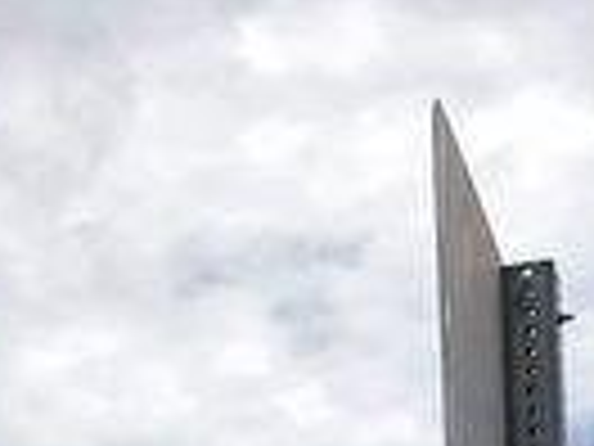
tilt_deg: +9.0
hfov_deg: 11.5
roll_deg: +1.4
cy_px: 1198
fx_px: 2917
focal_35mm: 170
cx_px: 9
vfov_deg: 7.9
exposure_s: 1/1312
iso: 20
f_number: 1.8
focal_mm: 4
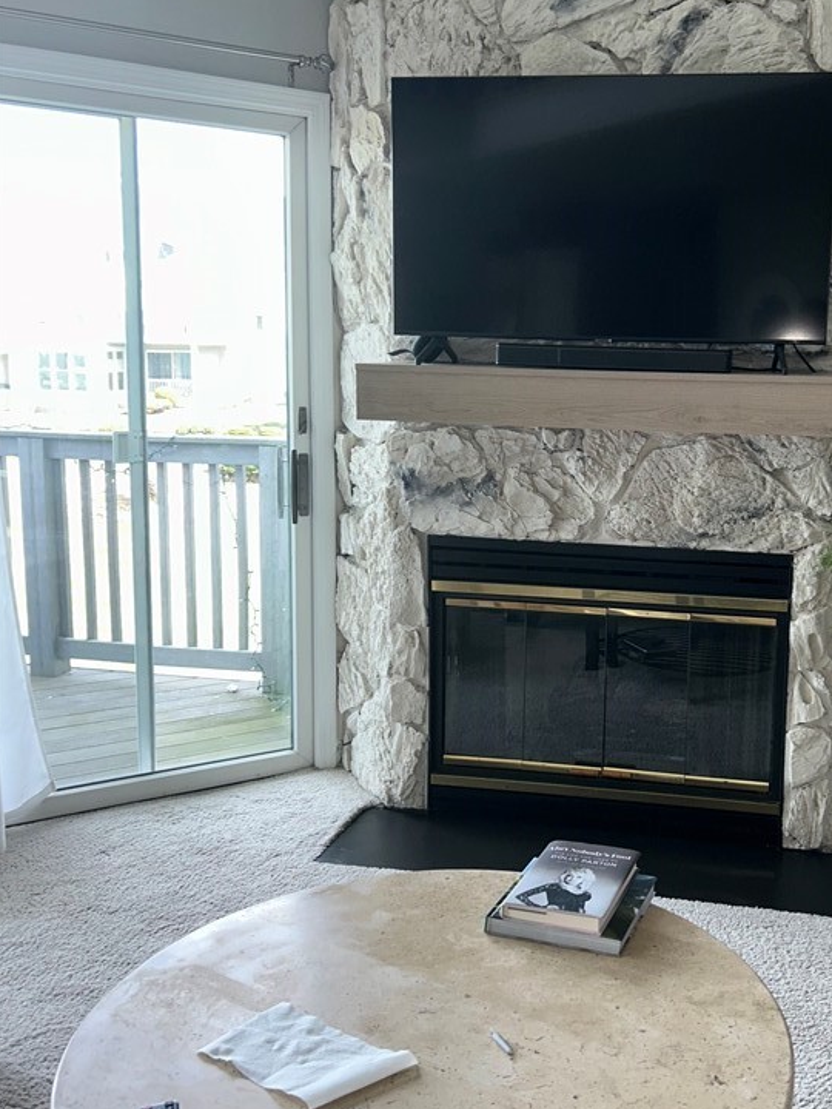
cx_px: 587
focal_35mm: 37
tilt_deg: -9.1
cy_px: 527
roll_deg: -1.2
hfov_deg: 38.0
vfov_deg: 50.1
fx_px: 1186
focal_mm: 5.7
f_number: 1.5
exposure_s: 1/121
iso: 40
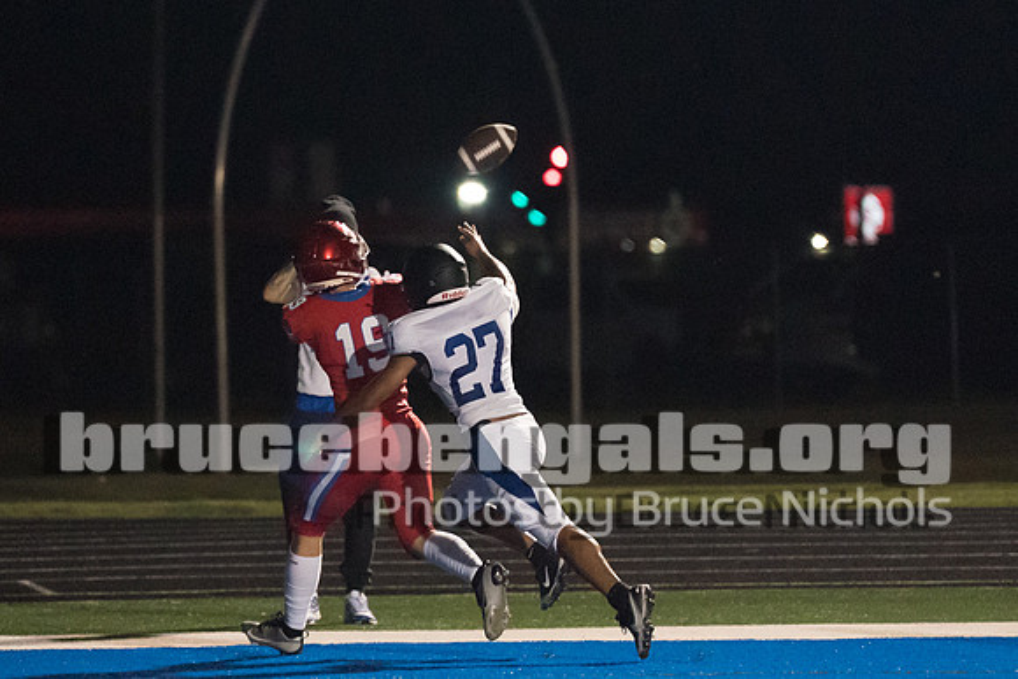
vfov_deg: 3.4
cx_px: 444
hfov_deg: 5.1
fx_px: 11533
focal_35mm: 408
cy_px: 309
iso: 12800
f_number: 2.8
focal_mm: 200
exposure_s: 1/1250
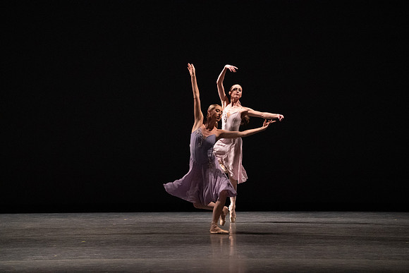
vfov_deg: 6.9
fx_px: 2273
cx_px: 204
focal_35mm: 200
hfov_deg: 10.3
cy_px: 136
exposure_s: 1/400
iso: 12800
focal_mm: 200
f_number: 5.6
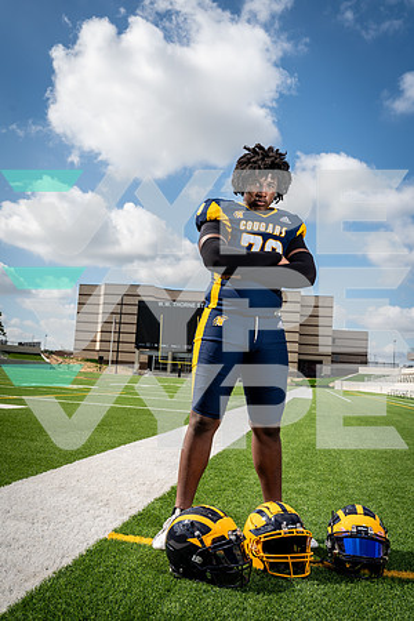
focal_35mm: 34
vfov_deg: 55.8
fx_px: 586
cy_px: 310
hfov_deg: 38.9
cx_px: 207
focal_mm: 34
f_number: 8
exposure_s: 1/250
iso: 125
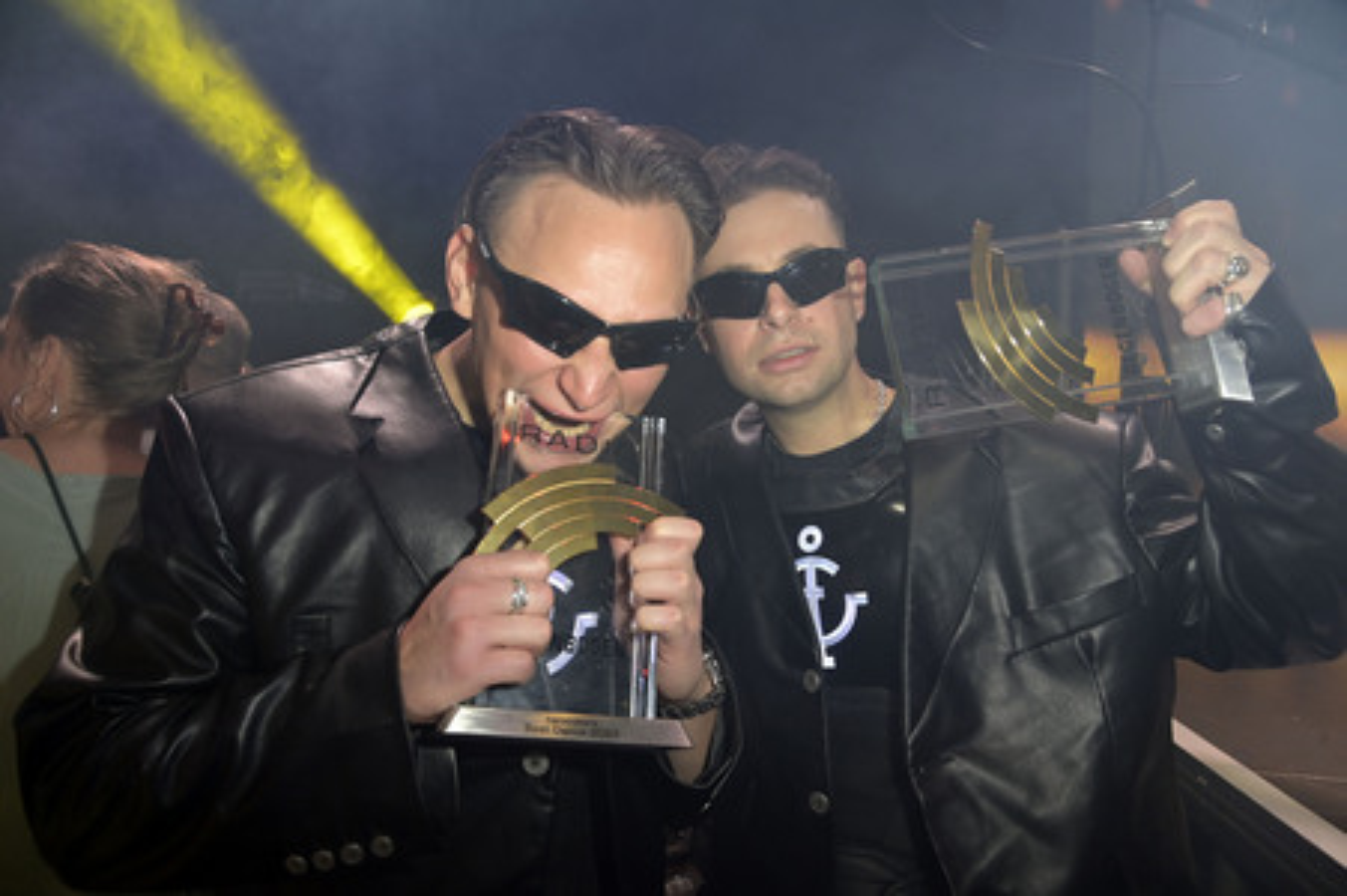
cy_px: 448
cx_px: 674
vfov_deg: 53.1
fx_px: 897
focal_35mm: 24
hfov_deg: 73.8
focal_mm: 24
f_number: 5.6
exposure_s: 1/125
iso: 1600
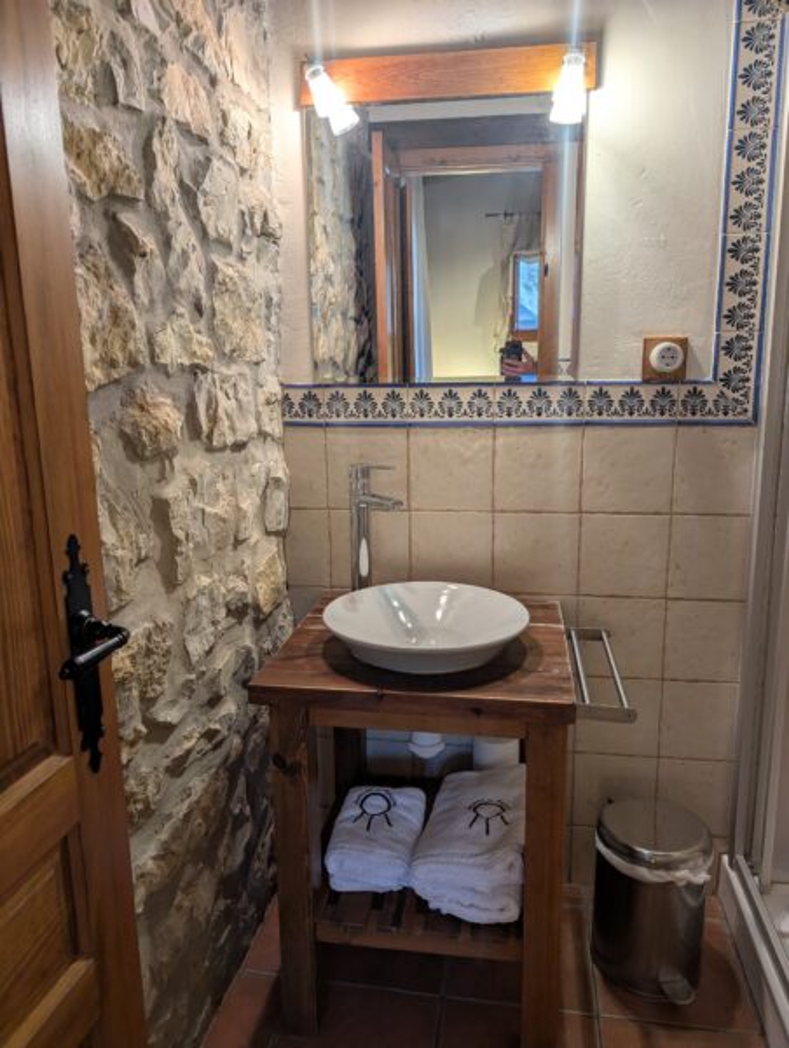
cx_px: 394
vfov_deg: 71.5
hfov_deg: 57.0
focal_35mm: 24
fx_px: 727
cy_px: 524
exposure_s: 1/25
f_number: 1.68
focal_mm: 6.9
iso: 46
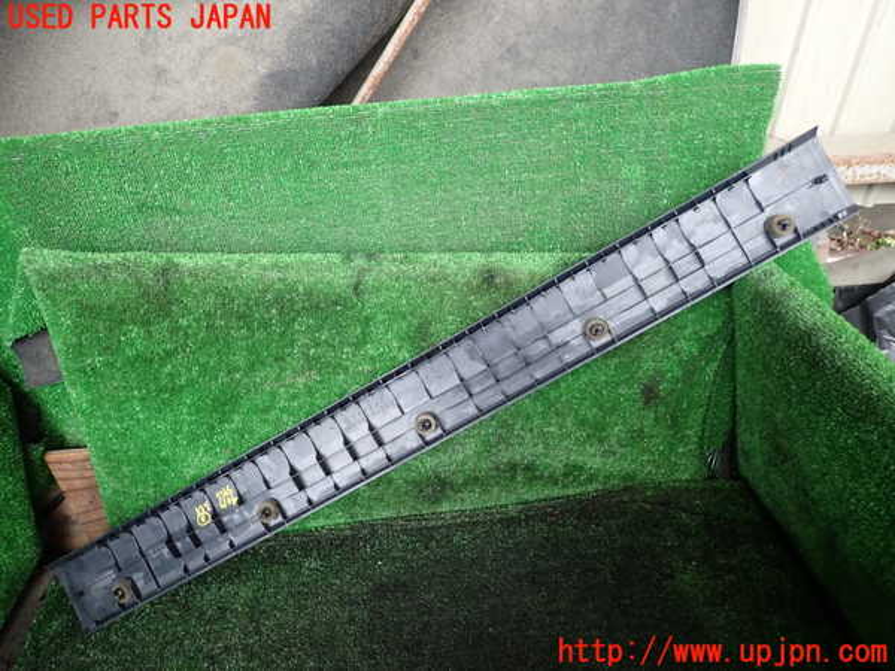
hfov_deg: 69.4
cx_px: 448
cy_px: 336
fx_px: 646
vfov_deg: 54.9
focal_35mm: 25
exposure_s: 1/50
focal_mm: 4.5
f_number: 2
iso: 200
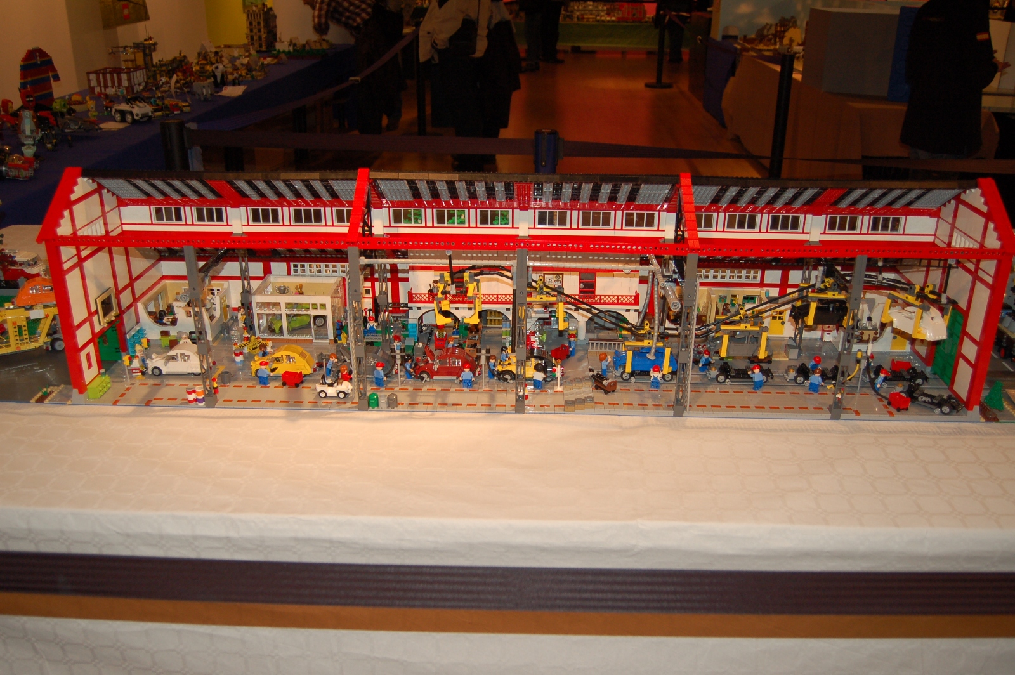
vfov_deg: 39.9
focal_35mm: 33
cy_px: 338
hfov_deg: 57.3
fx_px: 930
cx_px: 508
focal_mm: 22
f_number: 3.8
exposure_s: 1/60
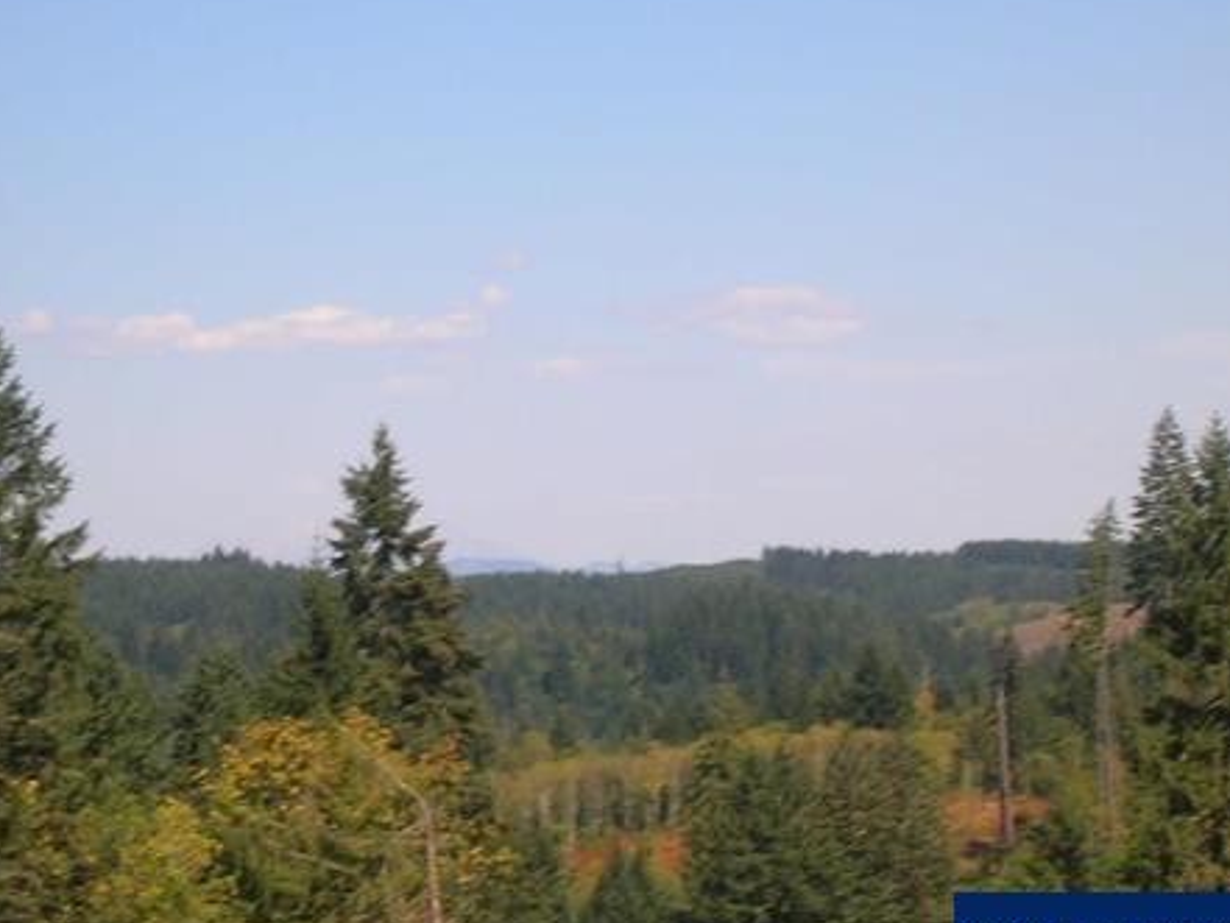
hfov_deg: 13.3
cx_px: 647
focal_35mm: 148
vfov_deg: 10.0
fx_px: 5260
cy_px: 360
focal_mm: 17.1
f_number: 8.2
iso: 50
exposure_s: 1/122
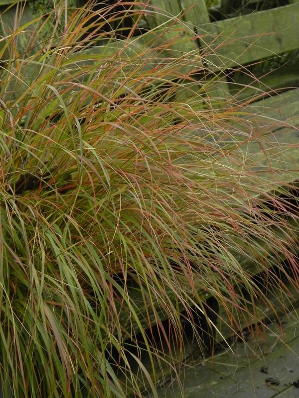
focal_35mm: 162
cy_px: 199
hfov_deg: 9.2
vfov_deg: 12.2
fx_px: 1866
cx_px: 150
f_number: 5
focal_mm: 28.8
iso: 160
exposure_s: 1/40
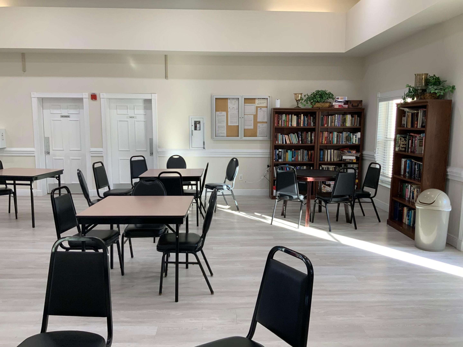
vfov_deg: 48.2
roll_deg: +0.6
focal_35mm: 29
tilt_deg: -8.0
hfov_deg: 61.7
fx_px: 388
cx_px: 232
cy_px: 174
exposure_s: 1/120
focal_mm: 3
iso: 50
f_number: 1.8
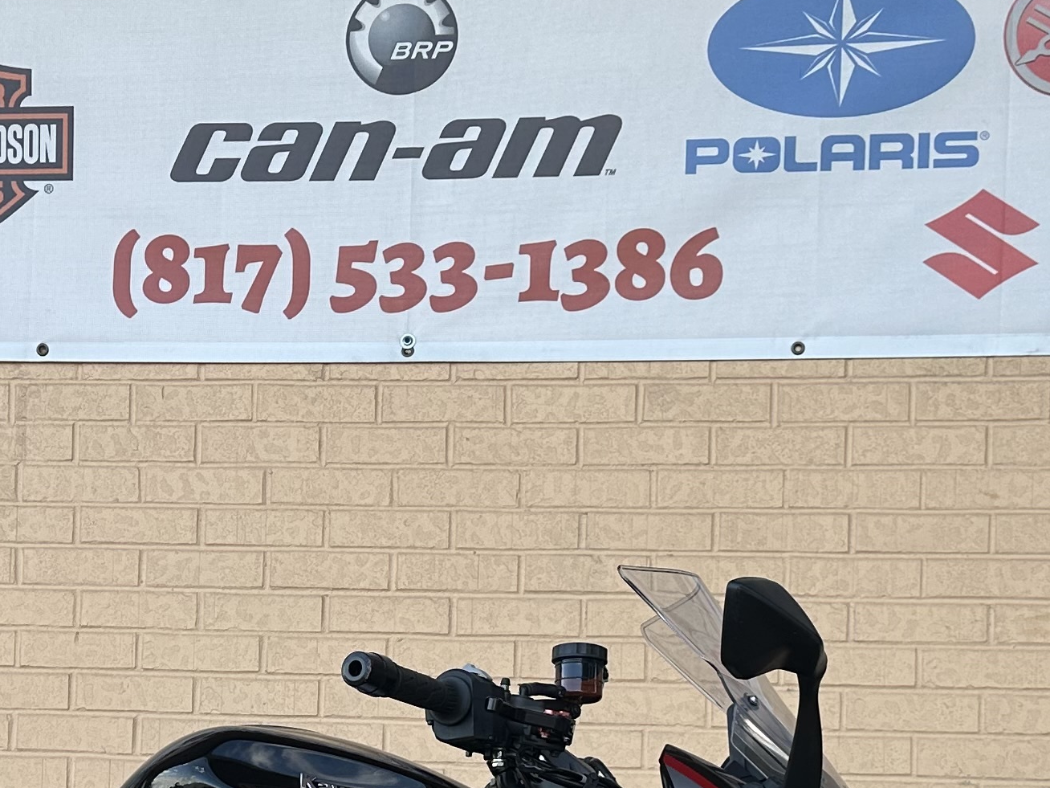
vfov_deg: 19.5
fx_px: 2245
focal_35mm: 74
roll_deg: -1.8
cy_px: 727
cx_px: 422
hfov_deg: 26.3
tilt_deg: +1.3
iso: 80
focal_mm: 6.86
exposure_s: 1/567
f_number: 1.78
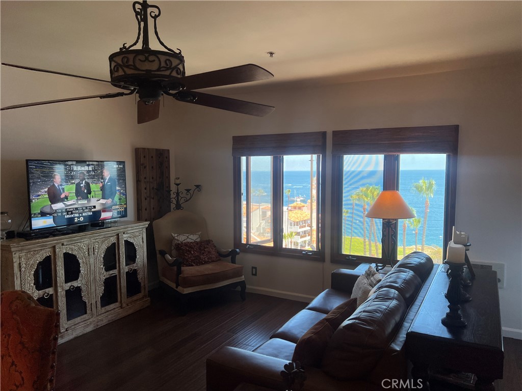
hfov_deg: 67.3
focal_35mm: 26
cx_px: 261
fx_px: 392
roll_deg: +0.8
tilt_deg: -4.7
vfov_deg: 53.1
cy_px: 196
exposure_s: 1/347
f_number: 1.5
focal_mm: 5.7
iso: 50
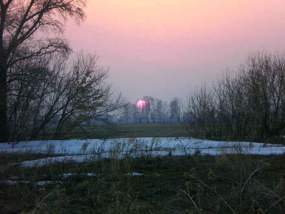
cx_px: 142
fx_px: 939
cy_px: 107
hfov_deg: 17.3
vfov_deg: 13.0
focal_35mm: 114
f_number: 5.9
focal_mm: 18.9
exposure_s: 1/80
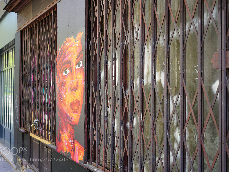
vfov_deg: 37.7
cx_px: 116
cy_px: 86
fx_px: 251
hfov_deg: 49.0
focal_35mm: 38
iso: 100
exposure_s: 1/60
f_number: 4
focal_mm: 35
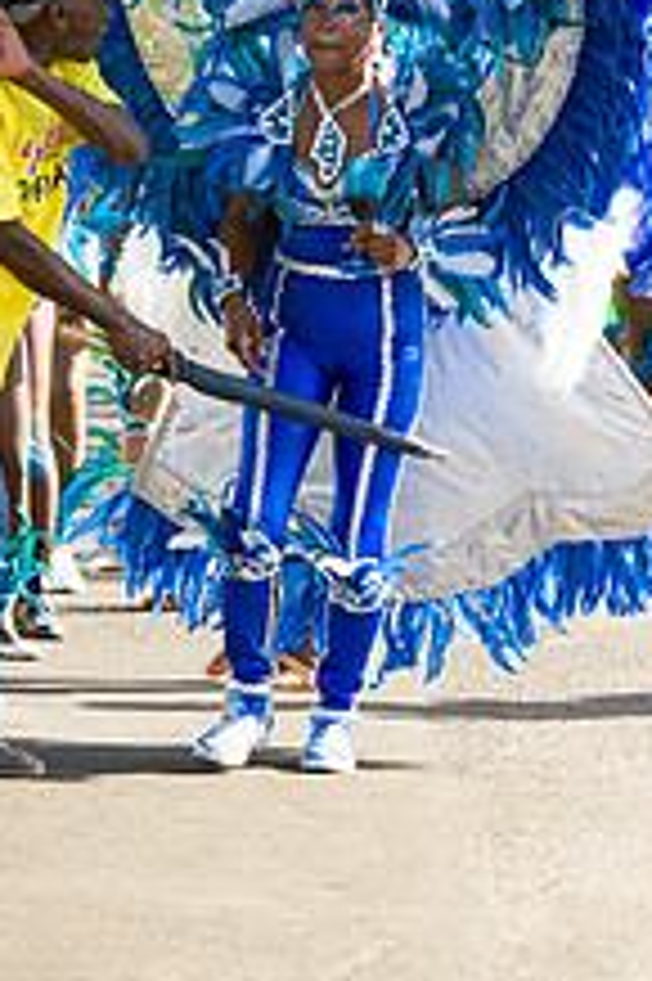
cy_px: 513
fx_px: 8434
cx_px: 375
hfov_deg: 4.4
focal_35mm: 310
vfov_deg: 6.7
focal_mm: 150
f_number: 5.6
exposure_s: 1/200
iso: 100
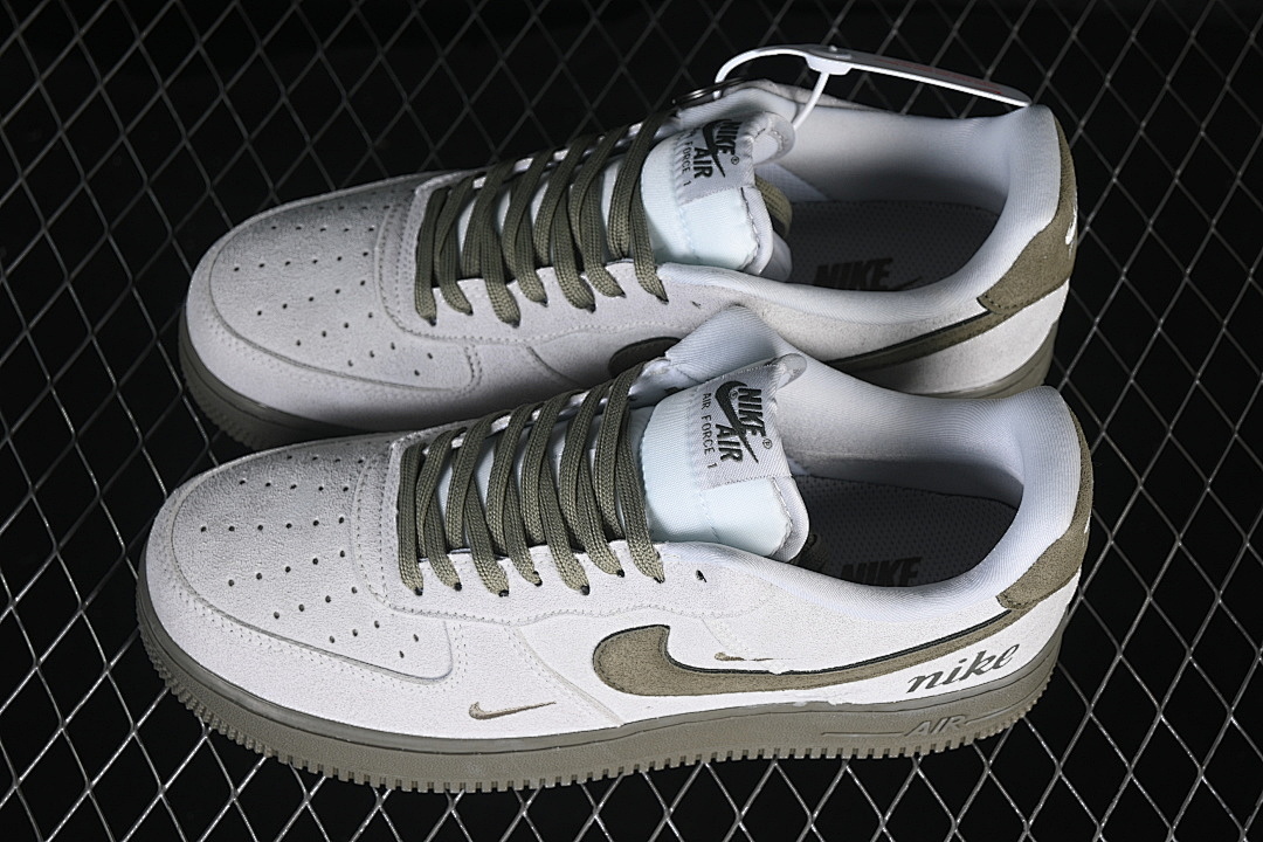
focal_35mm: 75
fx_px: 2631
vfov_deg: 18.2
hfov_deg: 27.0
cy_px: 421
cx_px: 632
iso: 160
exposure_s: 1/80
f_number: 7.1
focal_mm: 50
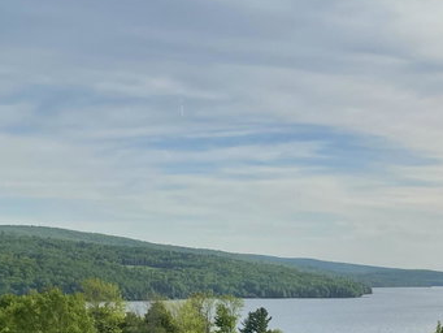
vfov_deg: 18.4
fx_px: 999
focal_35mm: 78
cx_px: 312
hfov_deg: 24.8
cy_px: 334
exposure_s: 1/4651
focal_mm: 4.2
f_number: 1.6
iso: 32
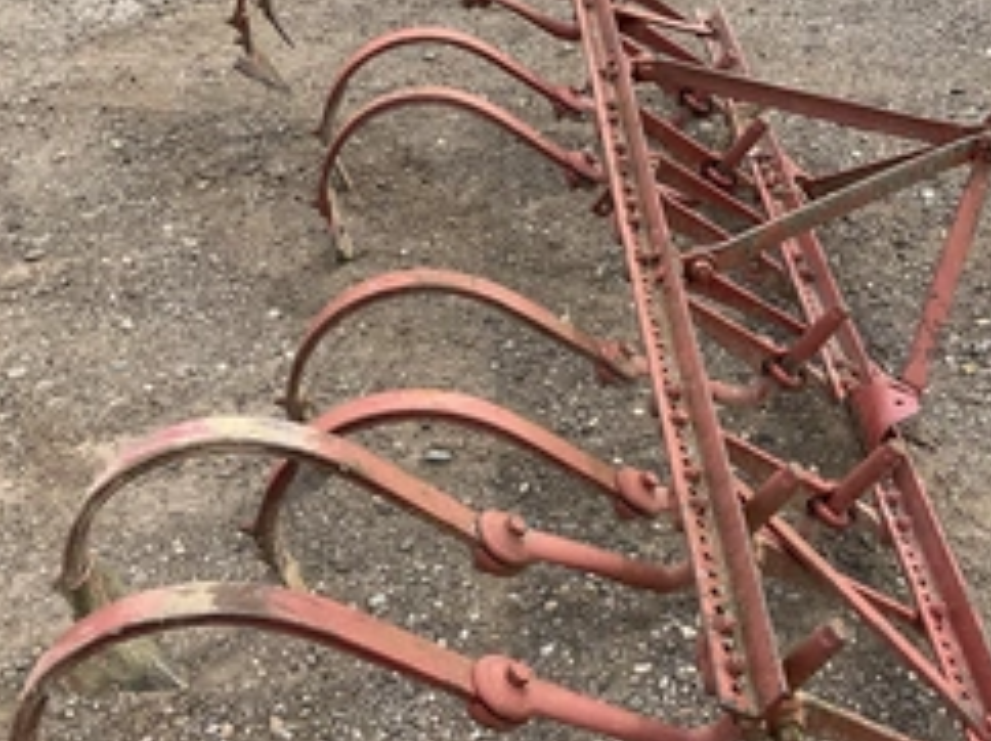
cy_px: 373
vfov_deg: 30.2
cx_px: 631
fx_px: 1373
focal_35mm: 48
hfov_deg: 39.4
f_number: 1.8
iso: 25
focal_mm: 3
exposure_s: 1/804
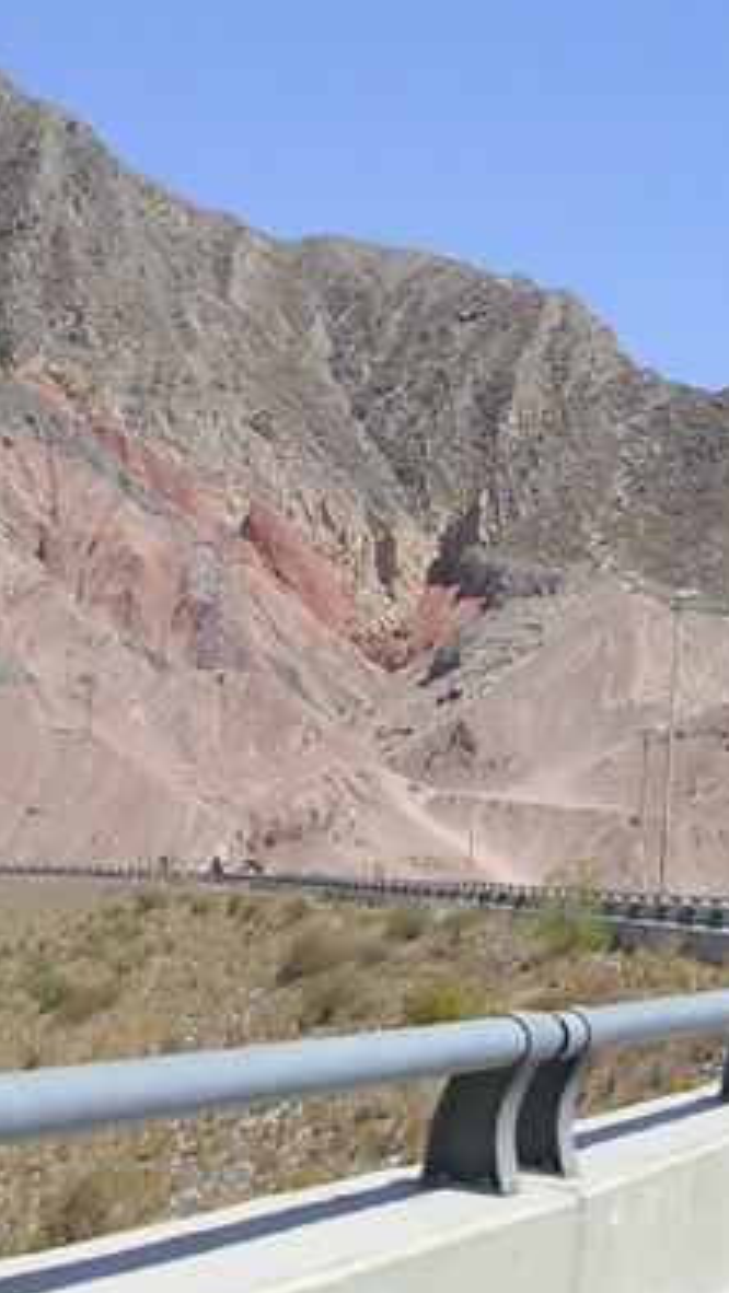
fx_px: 2883
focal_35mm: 84
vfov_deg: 25.3
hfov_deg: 14.3
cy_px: 686
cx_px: 144
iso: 50
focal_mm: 5.8
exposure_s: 1/348
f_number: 5.6
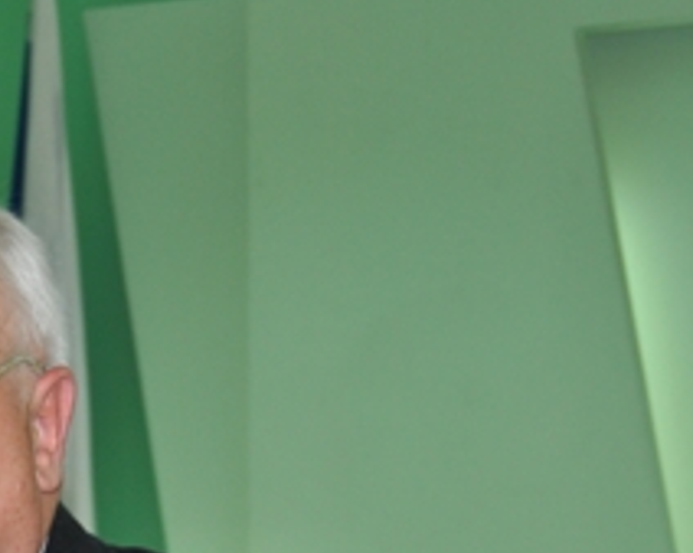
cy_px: 632
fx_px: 3318
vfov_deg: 9.4
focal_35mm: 162
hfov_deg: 11.6
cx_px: -177
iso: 200
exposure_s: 1/60
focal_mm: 38
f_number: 4.8
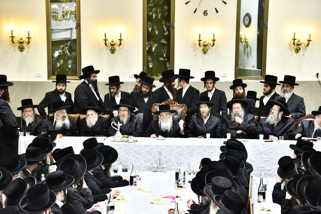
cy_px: 107
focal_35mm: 90
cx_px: 160
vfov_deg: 15.2
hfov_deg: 22.6
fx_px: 802
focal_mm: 90
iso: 1250
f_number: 5.6
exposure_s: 1/160
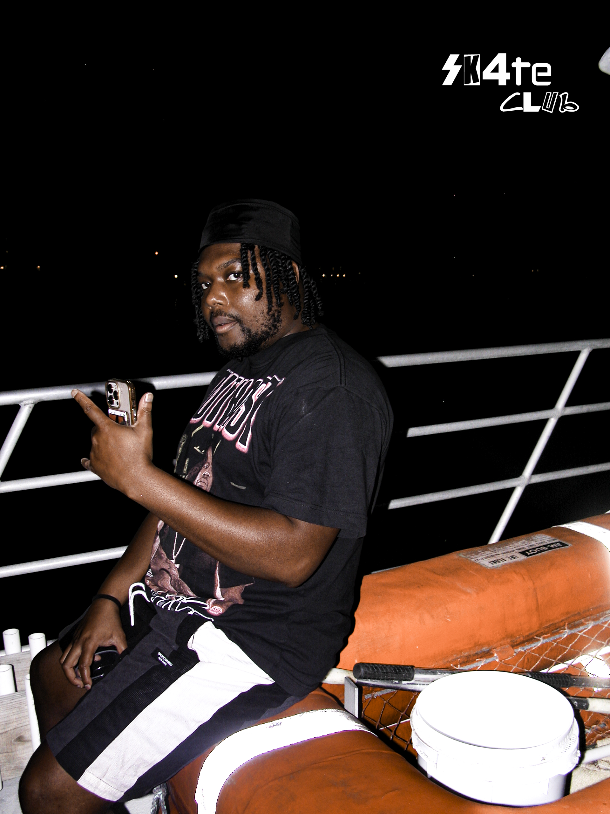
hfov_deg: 40.7
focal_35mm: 35
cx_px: 305
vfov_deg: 52.6
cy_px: 407
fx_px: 822
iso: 100
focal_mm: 8.9
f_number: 2.8
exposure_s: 1/60
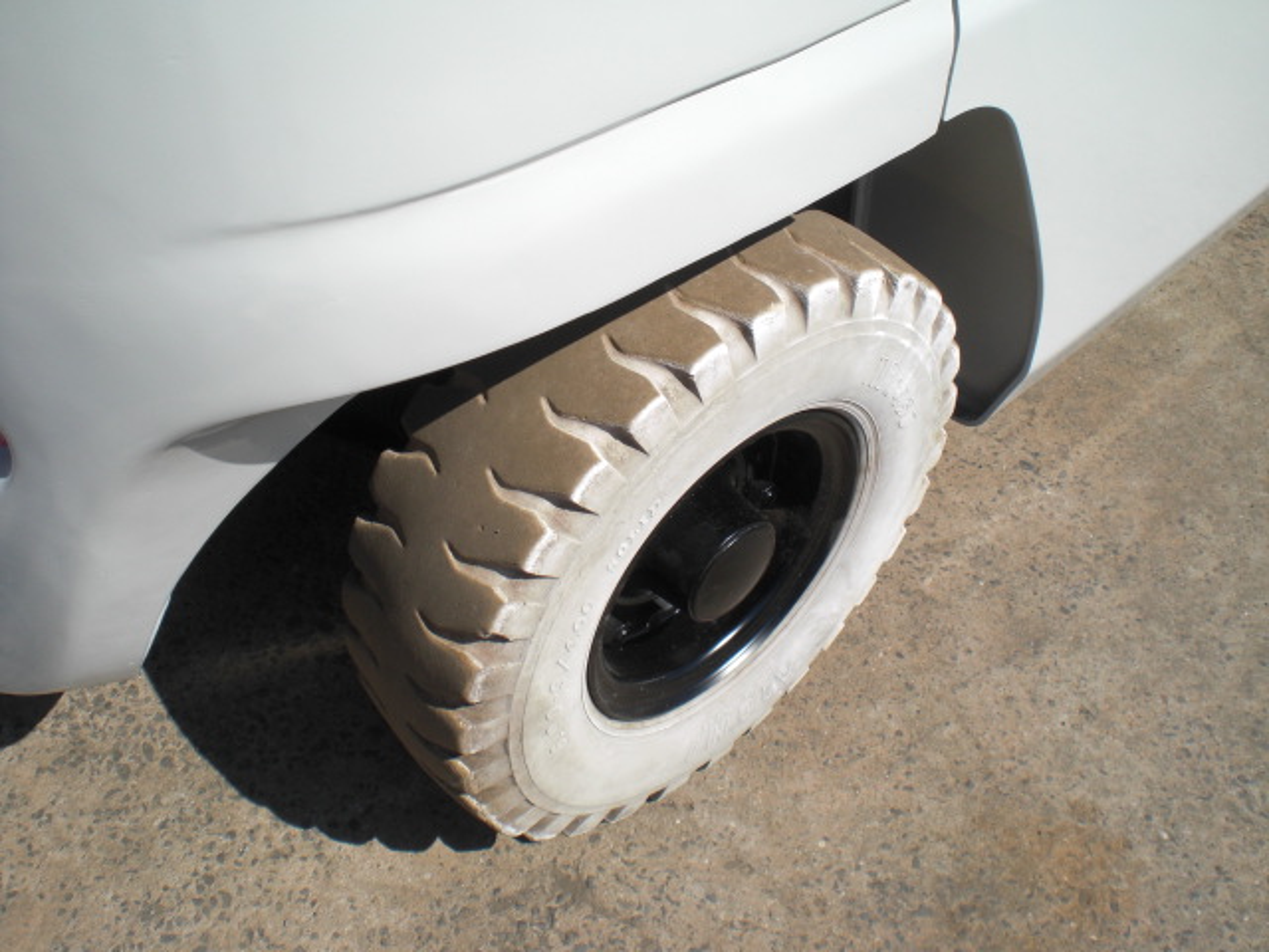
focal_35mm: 38
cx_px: 634
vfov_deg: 37.7
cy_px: 476
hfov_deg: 49.0
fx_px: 1393
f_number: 5.6
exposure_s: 1/500
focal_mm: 6.3
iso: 64
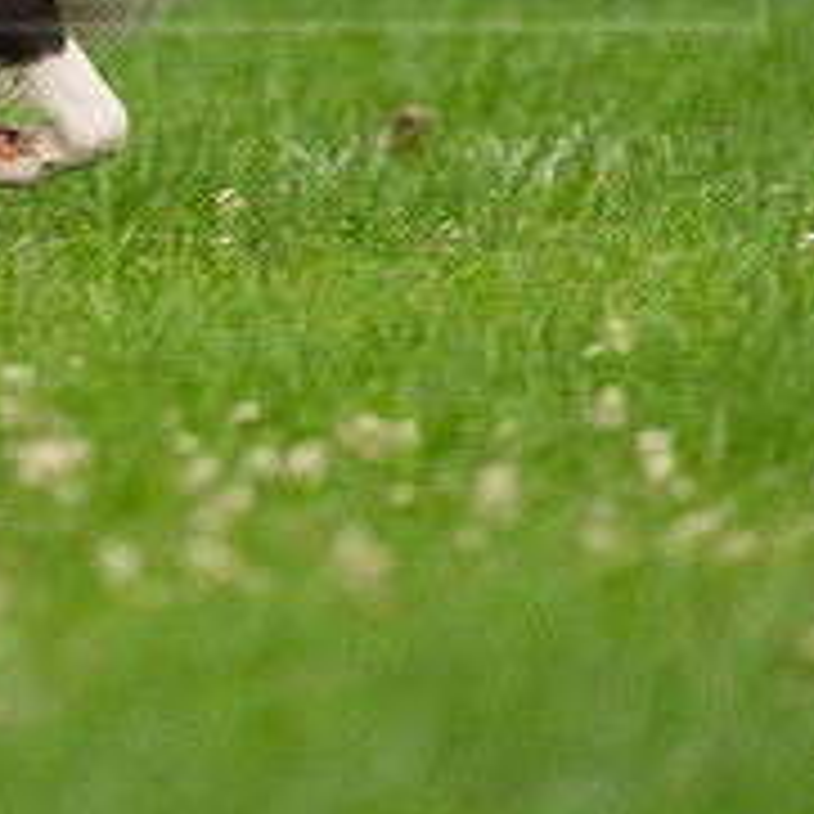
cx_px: 27
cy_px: -38
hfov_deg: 1.4
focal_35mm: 1251
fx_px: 33282
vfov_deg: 1.4
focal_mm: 459
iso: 6400
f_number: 6.3
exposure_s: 1/1600
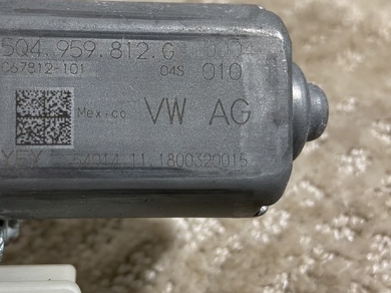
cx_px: 147
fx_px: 463
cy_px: 137
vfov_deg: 35.1
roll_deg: +19.7
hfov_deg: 45.4
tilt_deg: -41.4
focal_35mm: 41
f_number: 1.8
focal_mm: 4.25
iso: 80
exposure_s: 1/50
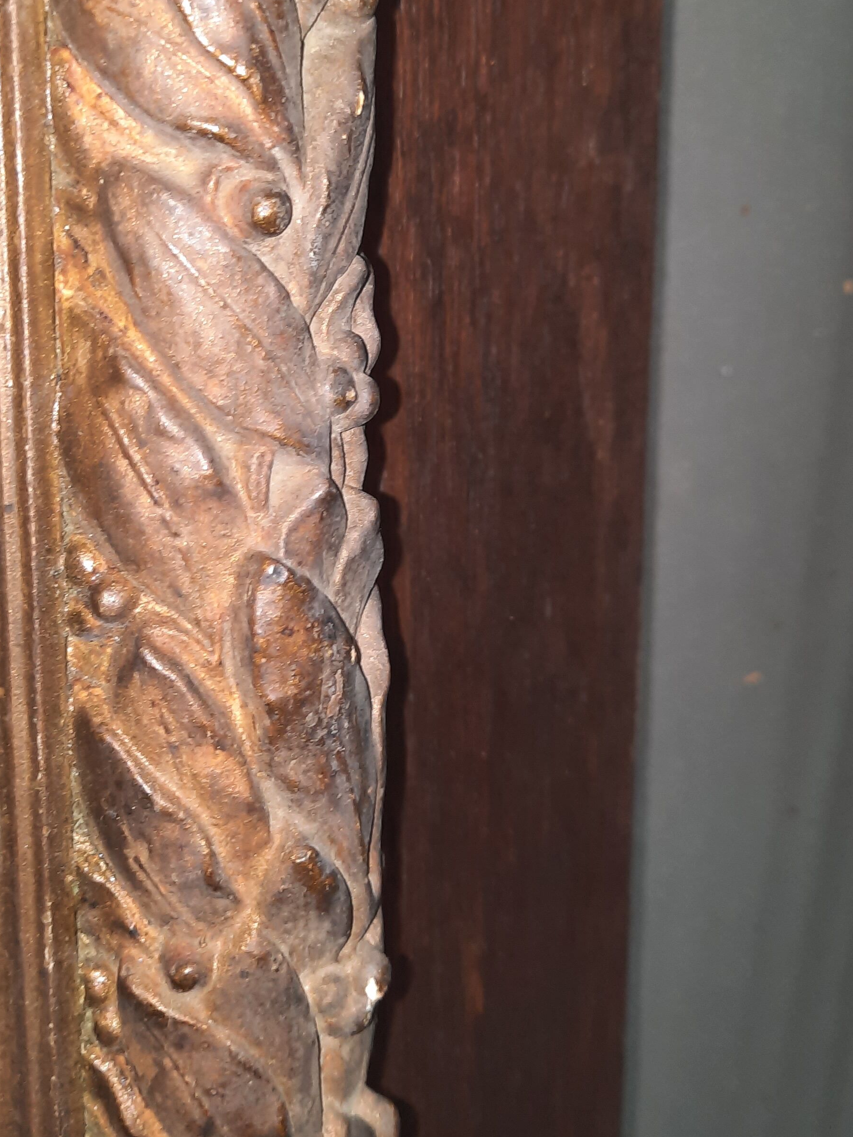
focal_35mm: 42
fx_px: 1380
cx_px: 408
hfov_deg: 34.3
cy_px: 426
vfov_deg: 44.4
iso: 125
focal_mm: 4.6
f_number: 2
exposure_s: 1/60
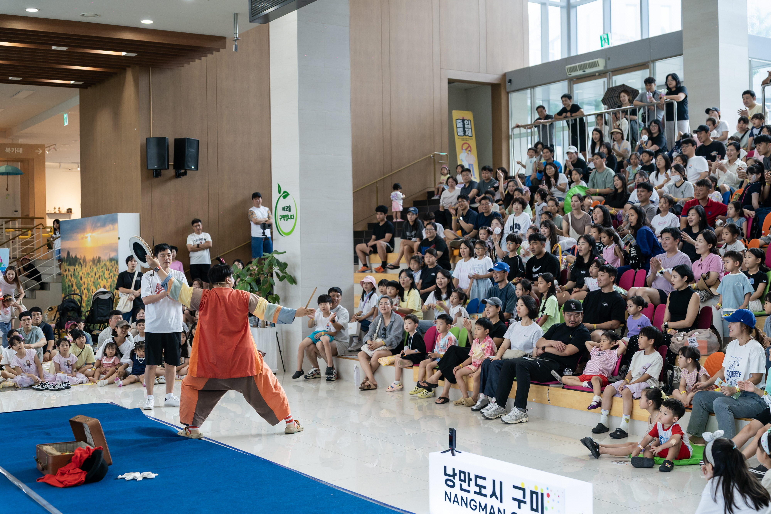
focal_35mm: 46
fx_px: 985
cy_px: 257
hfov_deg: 42.7
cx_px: 386
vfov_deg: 29.2
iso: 640
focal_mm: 46
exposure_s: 1/400
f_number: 3.2
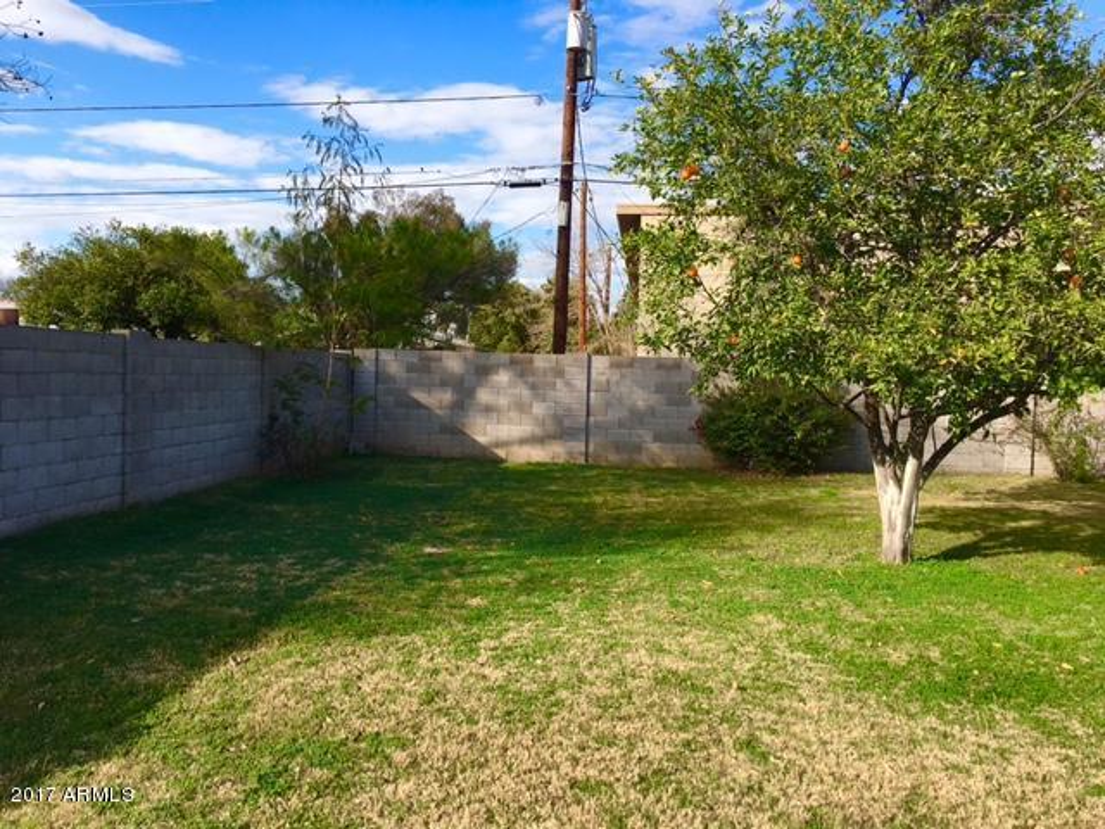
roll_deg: -1.4
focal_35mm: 29
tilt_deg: -1.2
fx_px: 926
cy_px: 414
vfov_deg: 48.2
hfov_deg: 61.7
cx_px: 552
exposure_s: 1/974
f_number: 2.2
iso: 25
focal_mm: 4.15
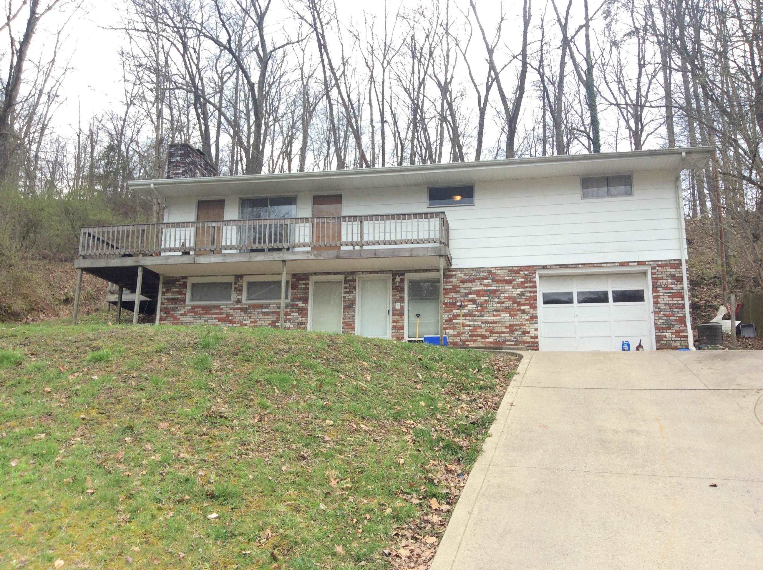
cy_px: 285
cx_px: 382
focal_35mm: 32
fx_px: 704
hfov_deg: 56.9
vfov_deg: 44.1
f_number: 2.4
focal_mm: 3.3
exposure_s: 1/367
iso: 32
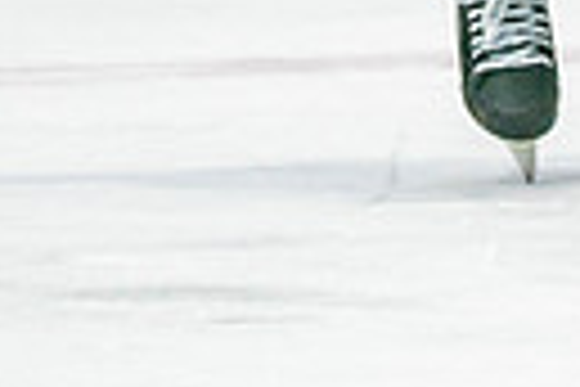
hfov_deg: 1.2
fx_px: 28386
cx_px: 991
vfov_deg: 0.8
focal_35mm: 1762
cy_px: -253
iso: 500
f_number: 2.8
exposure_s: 1/640
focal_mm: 182
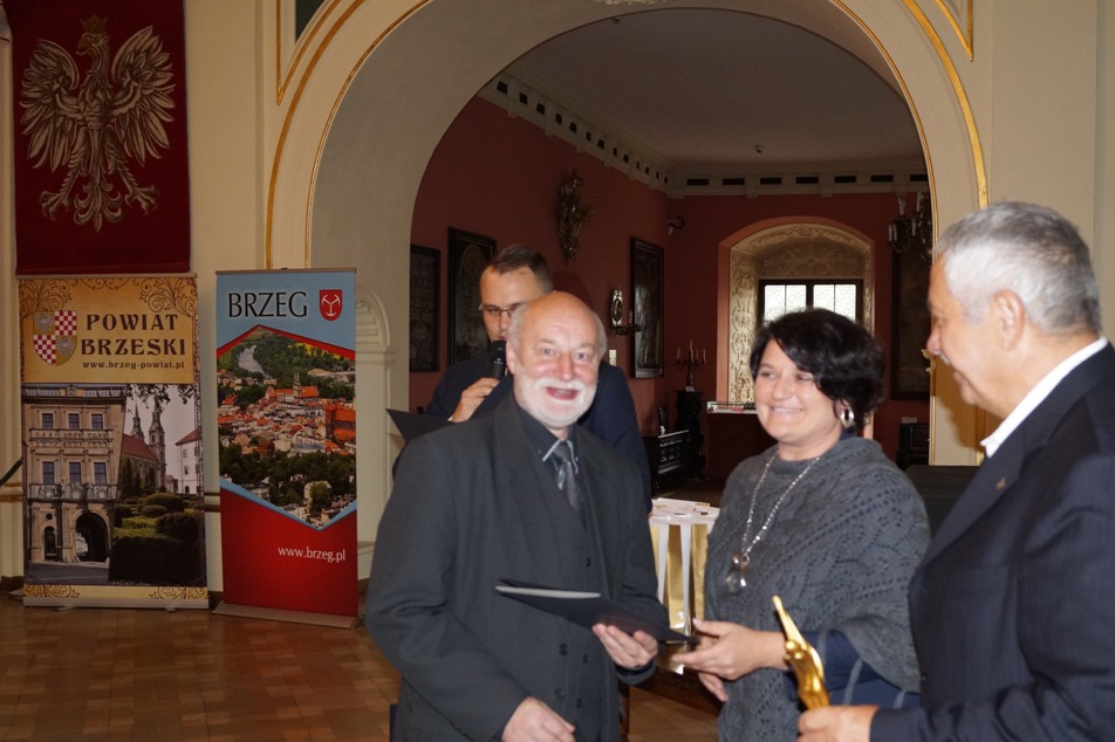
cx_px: 637
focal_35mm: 40
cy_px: 422
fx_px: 1238
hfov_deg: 48.3
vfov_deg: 33.3
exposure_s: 1/60
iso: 800
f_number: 4
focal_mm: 22
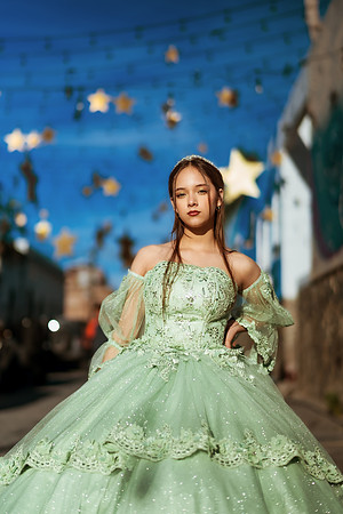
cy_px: 257
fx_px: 829
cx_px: 172
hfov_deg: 23.4
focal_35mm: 58
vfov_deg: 34.5
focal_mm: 58
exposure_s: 1/8000
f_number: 1.8
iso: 50
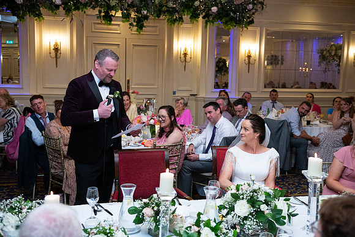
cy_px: 118
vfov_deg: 31.9
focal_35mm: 42
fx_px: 414
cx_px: 178
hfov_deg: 46.4
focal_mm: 42
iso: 800
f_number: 3.5
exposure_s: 1/160
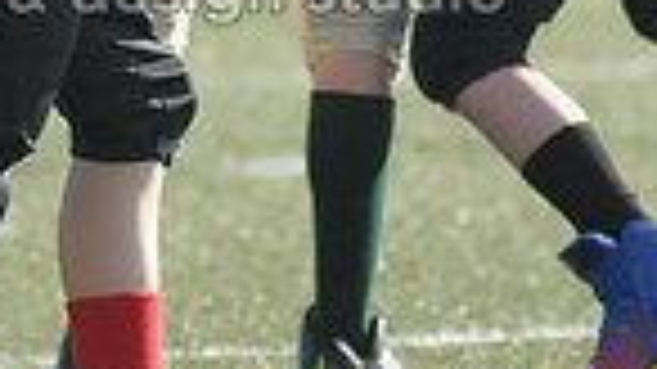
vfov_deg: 0.9
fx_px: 23875
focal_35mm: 1371
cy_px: -173
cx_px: 22
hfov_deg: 1.6
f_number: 4
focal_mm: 220
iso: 1600
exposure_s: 1/4000
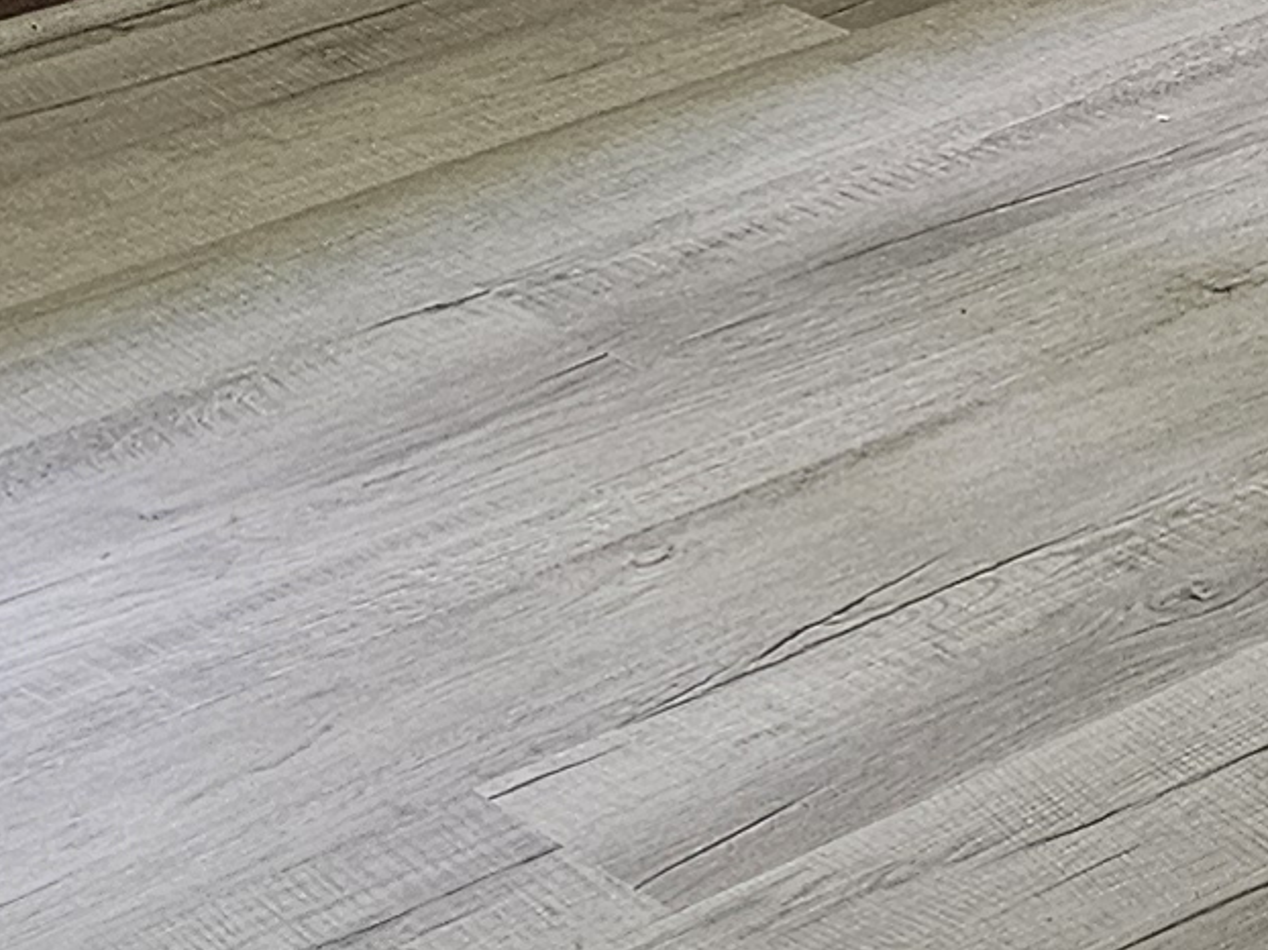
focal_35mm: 148
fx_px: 5419
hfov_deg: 12.2
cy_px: -1076
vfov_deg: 9.3
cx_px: 2328
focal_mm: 6.3
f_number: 1.7
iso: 500
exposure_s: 1/120
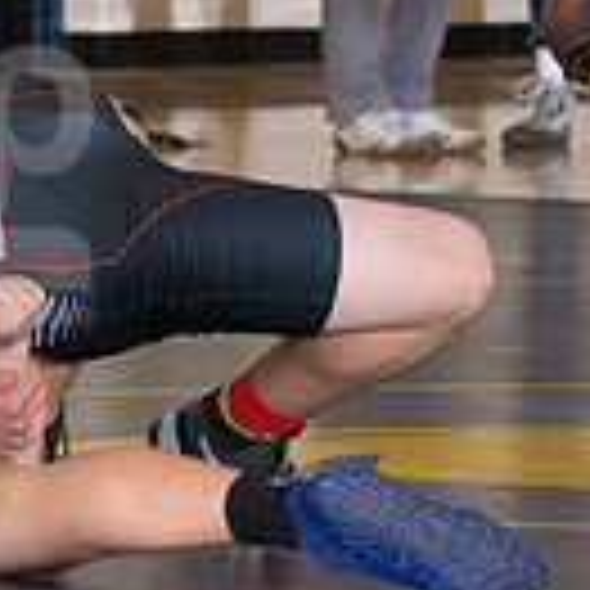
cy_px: 171
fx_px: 12592
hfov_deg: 2.7
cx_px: -45
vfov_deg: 2.7
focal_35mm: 653
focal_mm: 116
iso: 2000
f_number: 5.6
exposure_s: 1/250
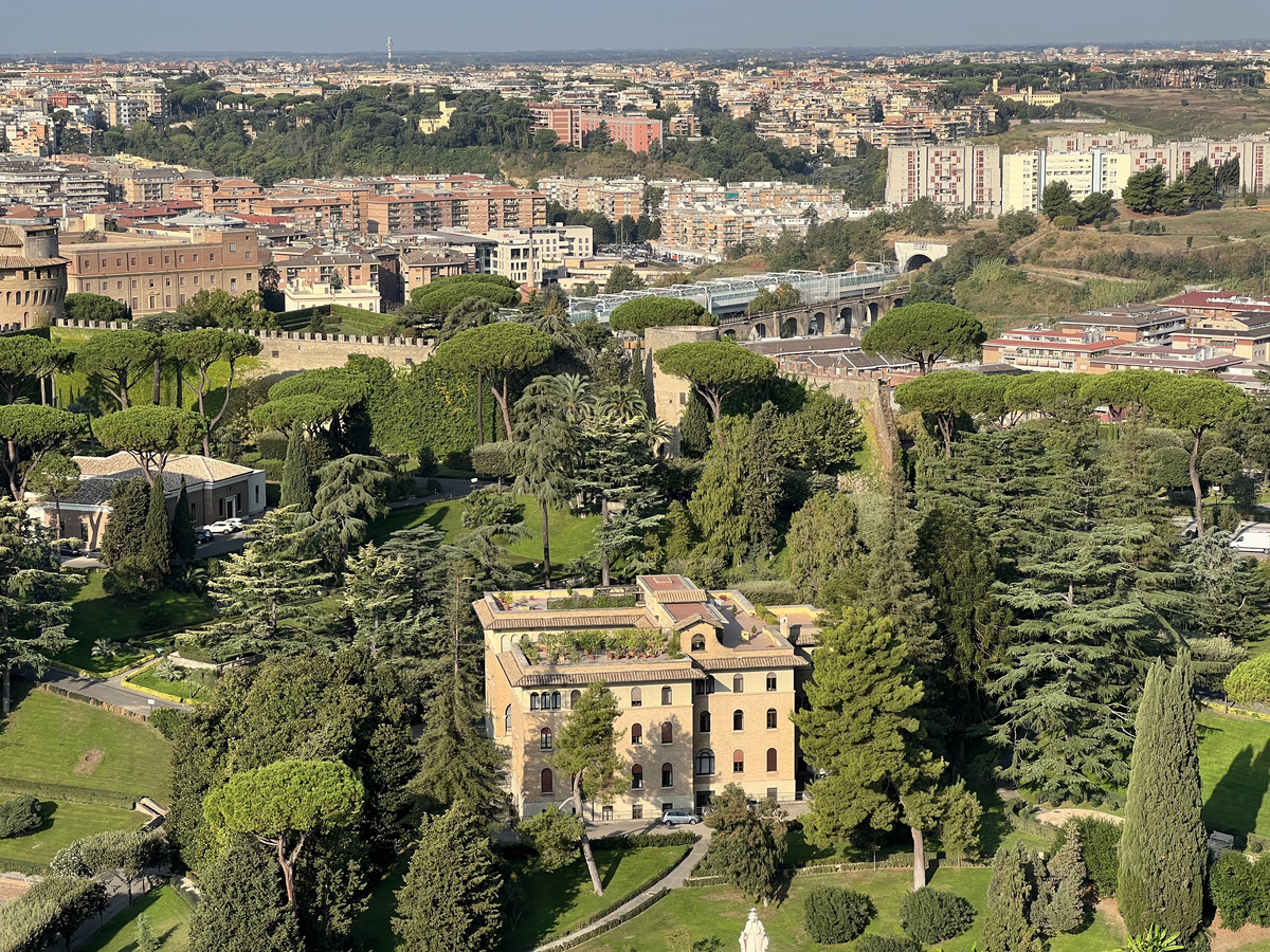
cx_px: 635
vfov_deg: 19.1
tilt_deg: -8.3
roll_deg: +0.5
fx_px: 2825
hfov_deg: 25.3
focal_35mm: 77
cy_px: 476
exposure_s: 1/589
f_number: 2.8
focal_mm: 9
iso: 32
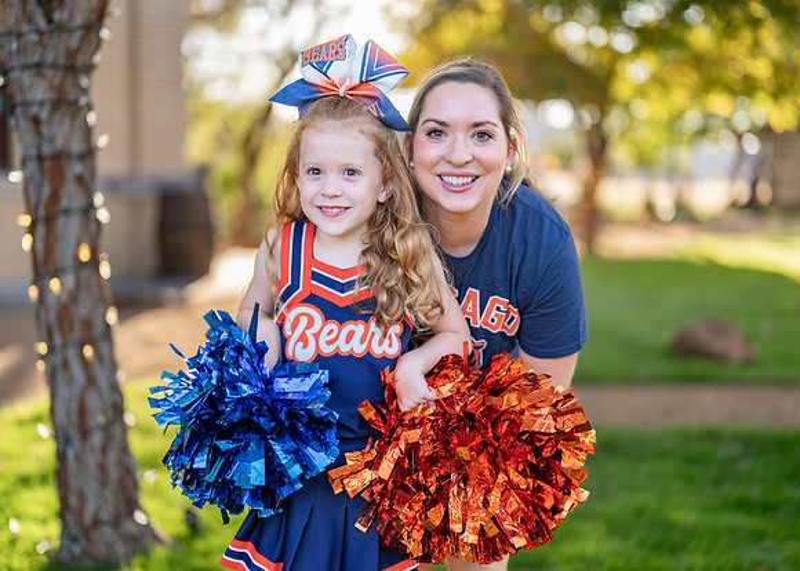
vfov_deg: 27.0
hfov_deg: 37.2
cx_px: 400
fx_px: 1190
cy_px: 286
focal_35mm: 52
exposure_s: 1/800
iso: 100
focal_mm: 50
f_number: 1.2
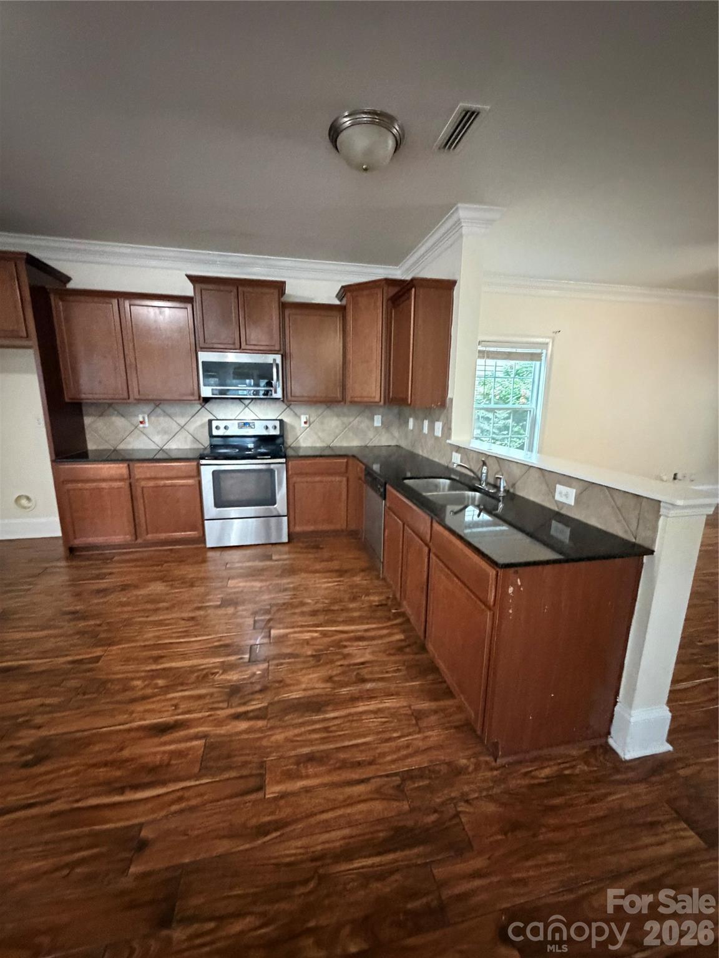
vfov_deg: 102.1
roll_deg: +1.0
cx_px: 360
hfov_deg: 85.7
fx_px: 388
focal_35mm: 14
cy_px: 479
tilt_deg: -12.6
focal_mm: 2.22
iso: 1250
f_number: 2.2
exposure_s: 1/40
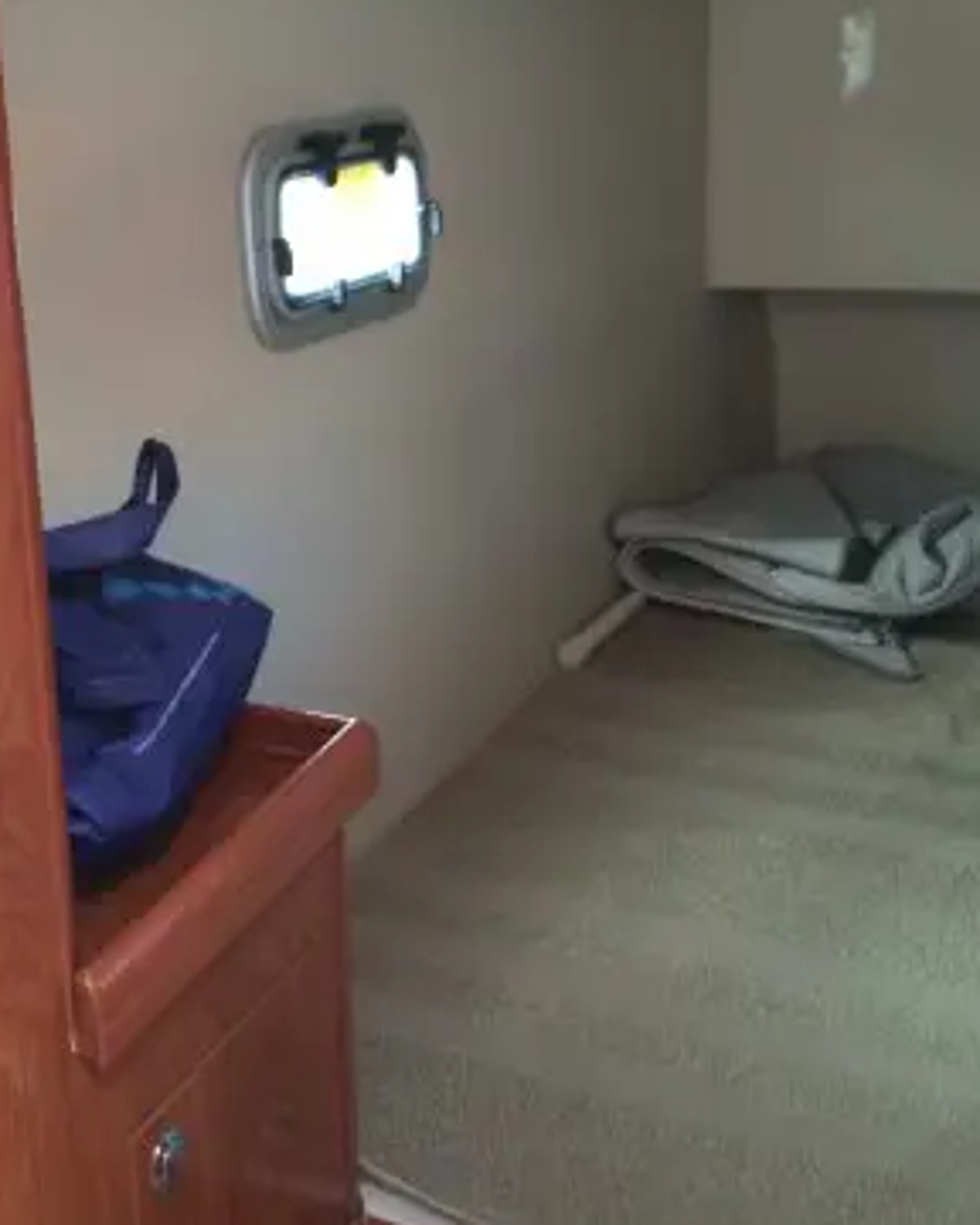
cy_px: 510
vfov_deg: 35.9
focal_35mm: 52
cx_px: 252
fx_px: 1885
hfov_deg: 28.7
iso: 400
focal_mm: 4.12
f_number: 2.2
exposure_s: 1/15
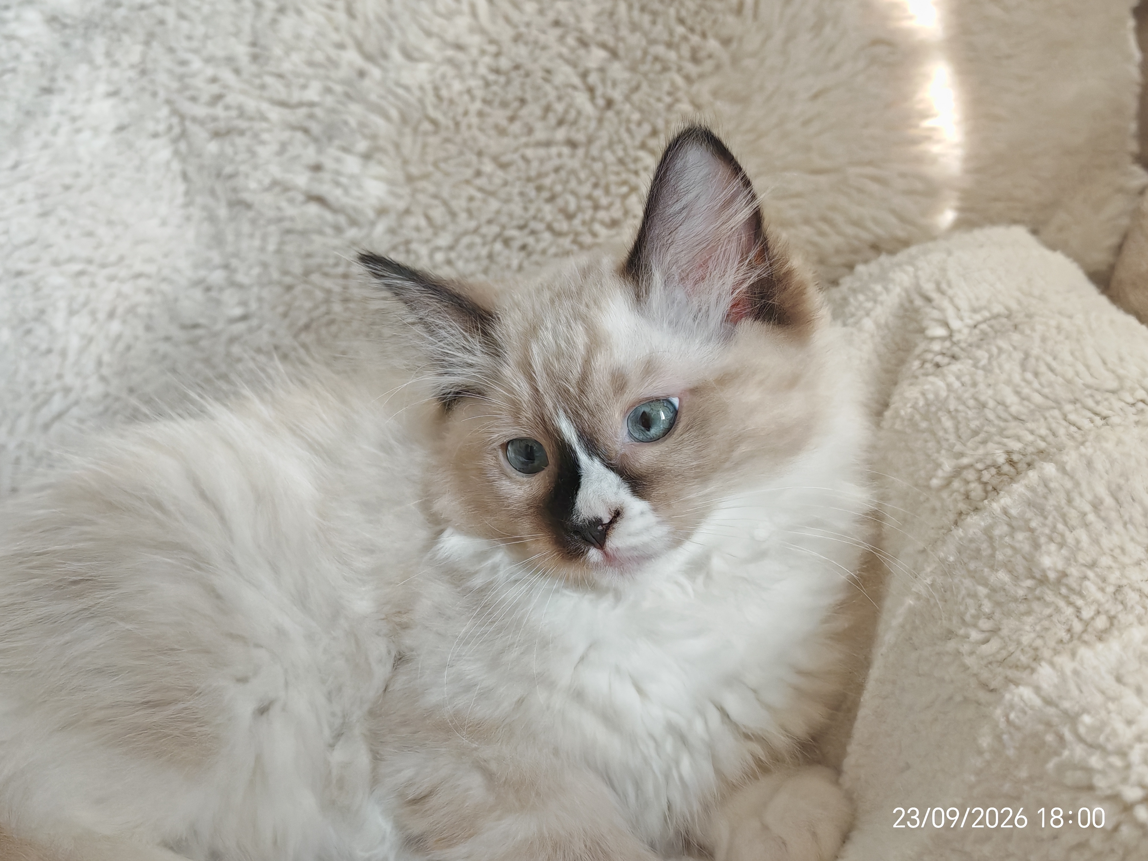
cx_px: 574
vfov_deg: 40.7
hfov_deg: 52.6
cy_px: 430
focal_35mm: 35
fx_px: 1161
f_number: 2
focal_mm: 6.83
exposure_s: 1/430
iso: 1600
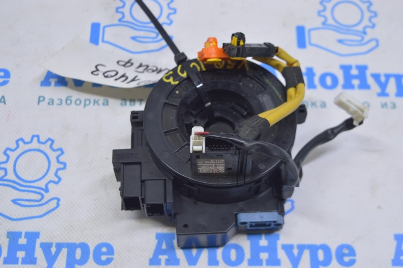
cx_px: 202
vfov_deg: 23.7
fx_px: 638
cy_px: 134
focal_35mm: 57
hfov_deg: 35.1
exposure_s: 1/25
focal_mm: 38
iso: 400
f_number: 5.6
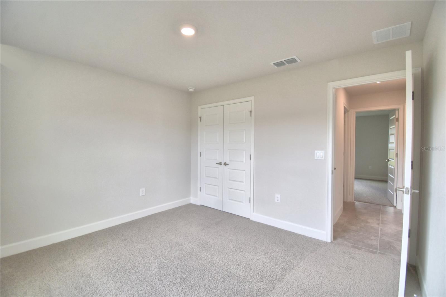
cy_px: 148
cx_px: 223
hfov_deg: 100.4
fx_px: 186
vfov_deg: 77.3
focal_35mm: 15
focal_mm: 10
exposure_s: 1/125
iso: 280
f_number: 4.5
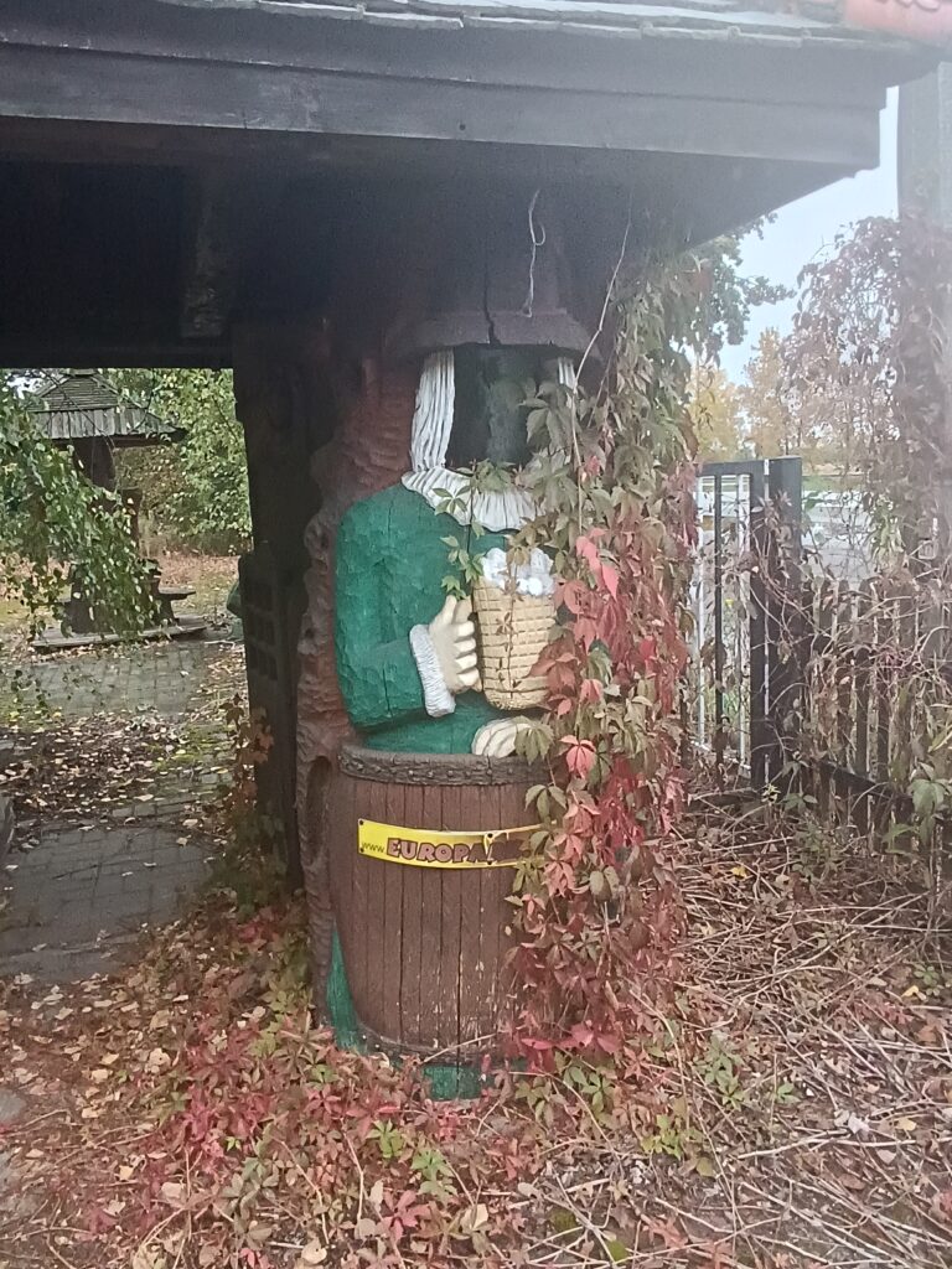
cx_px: 476
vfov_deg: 94.5
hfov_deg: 78.1
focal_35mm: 16
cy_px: 634
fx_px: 587
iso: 261
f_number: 2.2
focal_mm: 1.66
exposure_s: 1/100
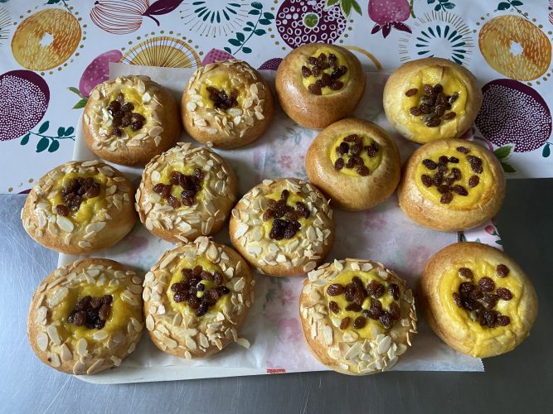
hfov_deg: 67.3
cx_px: 276
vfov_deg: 53.0
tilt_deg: -69.6
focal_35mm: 26
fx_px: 415
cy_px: 207
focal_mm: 4.25
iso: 320
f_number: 1.8
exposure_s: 1/60
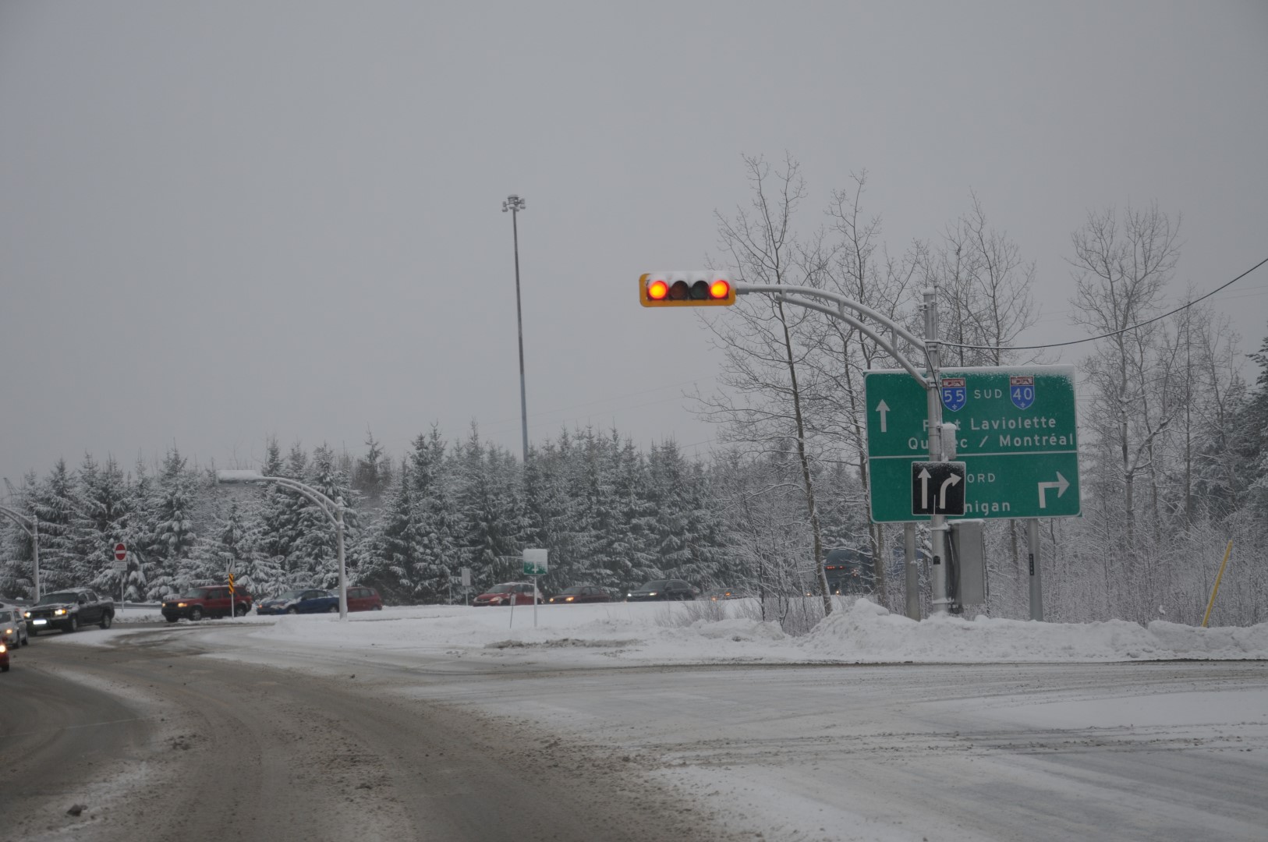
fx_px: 3061
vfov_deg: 15.7
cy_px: 421
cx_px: 634
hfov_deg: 23.4
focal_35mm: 87
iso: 200
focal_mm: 58
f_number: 5.6
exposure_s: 1/125
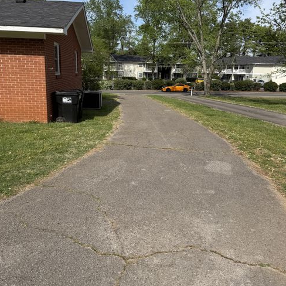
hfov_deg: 55.6
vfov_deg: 55.5
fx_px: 271
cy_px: 128
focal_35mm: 29
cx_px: 144
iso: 80
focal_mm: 6.76
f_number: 1.78
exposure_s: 1/4167
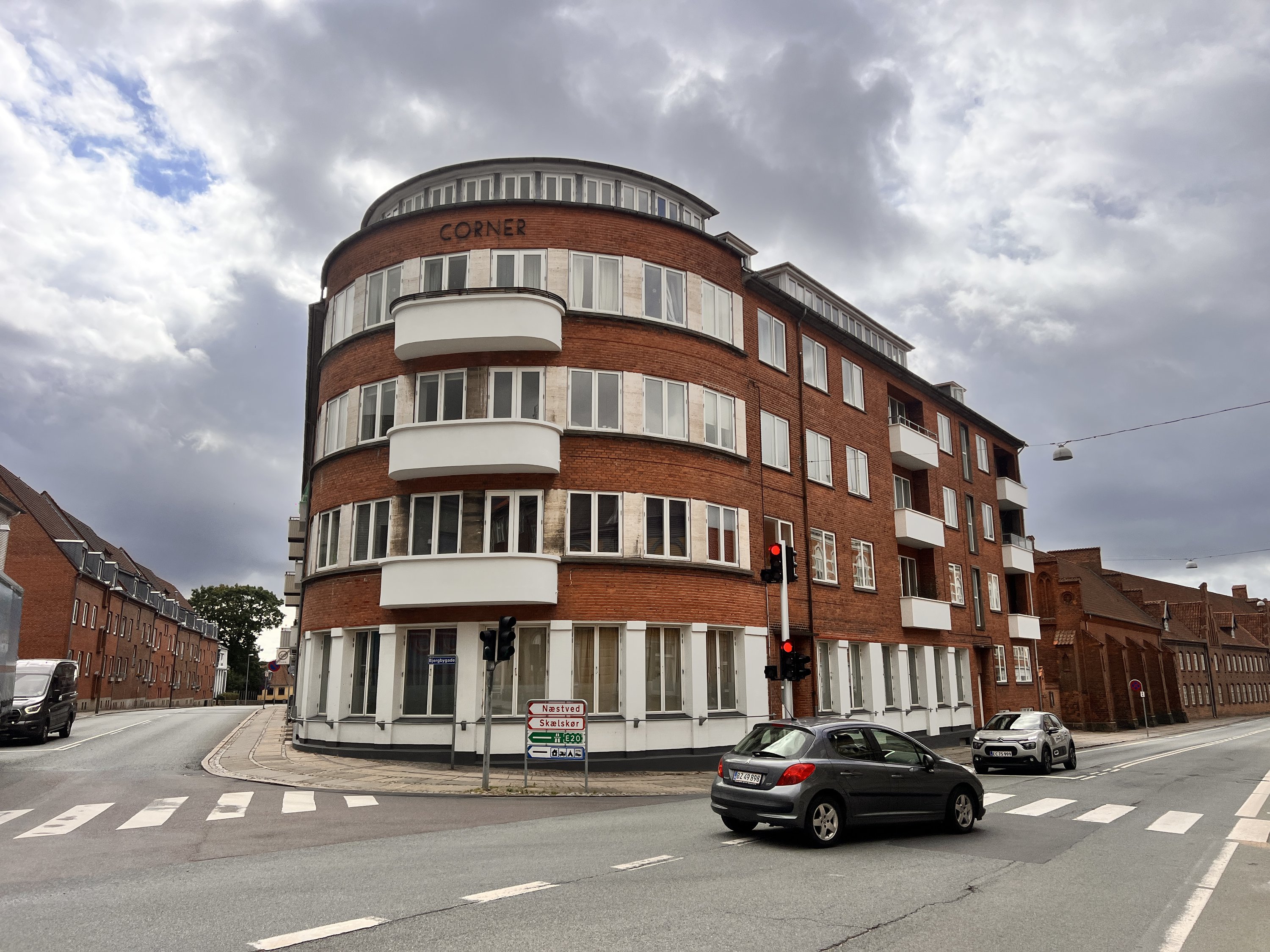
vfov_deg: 53.1
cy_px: 476
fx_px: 954
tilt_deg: +16.0
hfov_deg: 67.3
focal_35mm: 26
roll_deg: -2.0
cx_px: 635
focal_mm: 5.7
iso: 50
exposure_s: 1/5587
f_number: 1.5
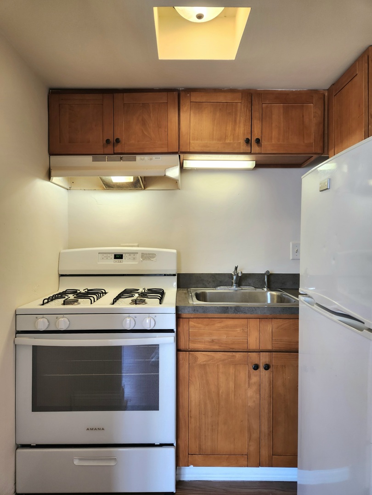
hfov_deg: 58.9
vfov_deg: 73.9
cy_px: 248
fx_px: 330
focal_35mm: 23
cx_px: 186
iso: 100
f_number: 1.8
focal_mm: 5.4
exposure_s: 1/120
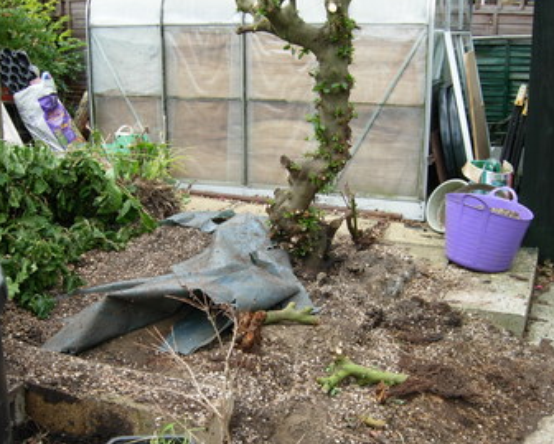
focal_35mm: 46
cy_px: 267
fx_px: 754
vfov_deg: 32.7
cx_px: 272
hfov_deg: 40.3
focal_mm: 7.5
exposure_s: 1/176
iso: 50
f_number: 3.8
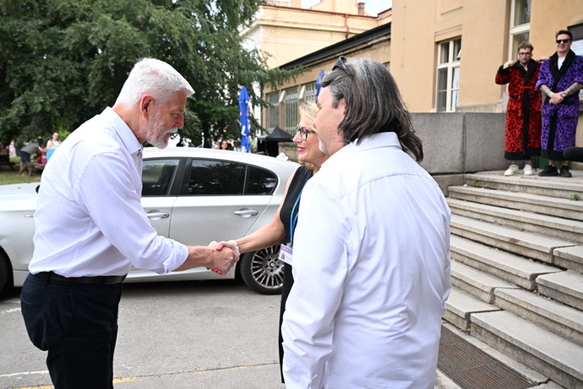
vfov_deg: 45.0
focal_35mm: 29
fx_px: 470
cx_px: 292
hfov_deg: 63.7
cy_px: 194
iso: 2000
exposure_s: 1/400
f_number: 5
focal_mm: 29
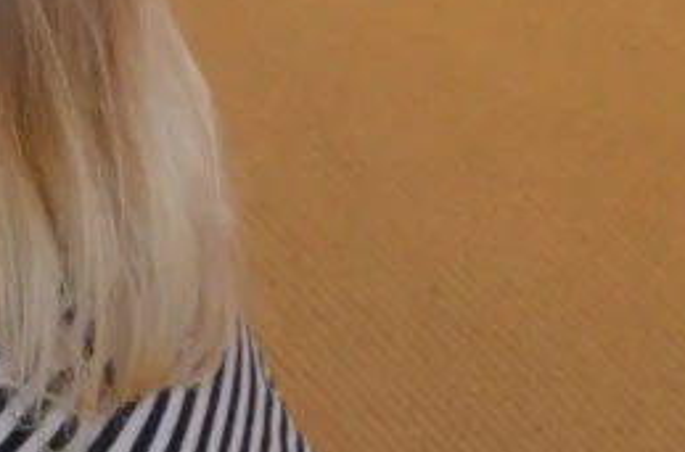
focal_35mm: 195
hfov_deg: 10.1
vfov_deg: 7.0
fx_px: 3696
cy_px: 320
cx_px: -434
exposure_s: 1/60
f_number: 5
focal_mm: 35
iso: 2000
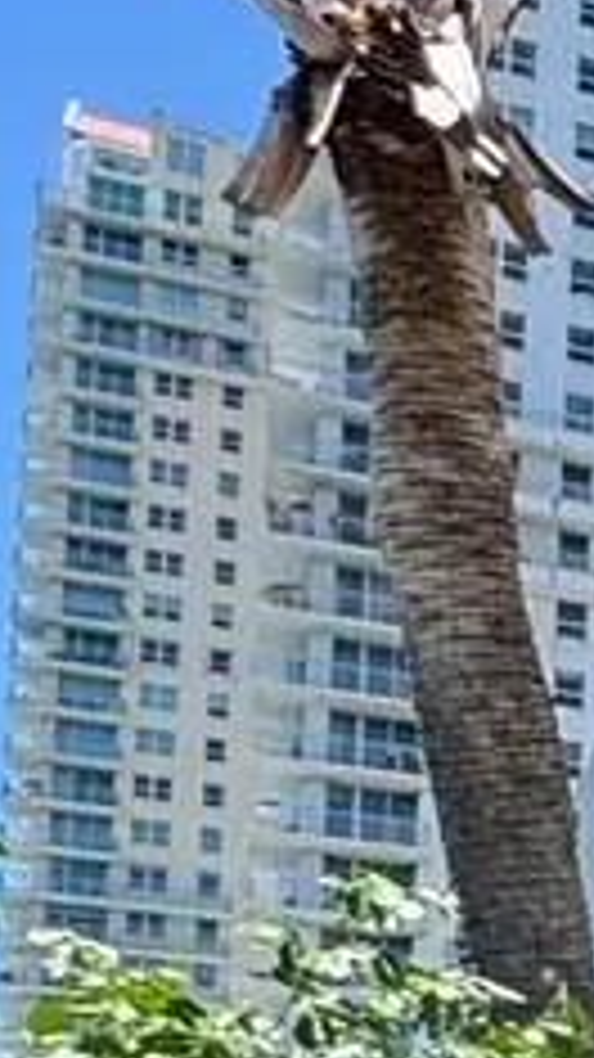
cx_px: 2655
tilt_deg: +5.6
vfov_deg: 18.9
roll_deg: +1.8
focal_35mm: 104
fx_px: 2915
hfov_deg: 7.1
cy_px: 1418
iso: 40
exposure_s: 1/324
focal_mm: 2.22
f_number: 2.2
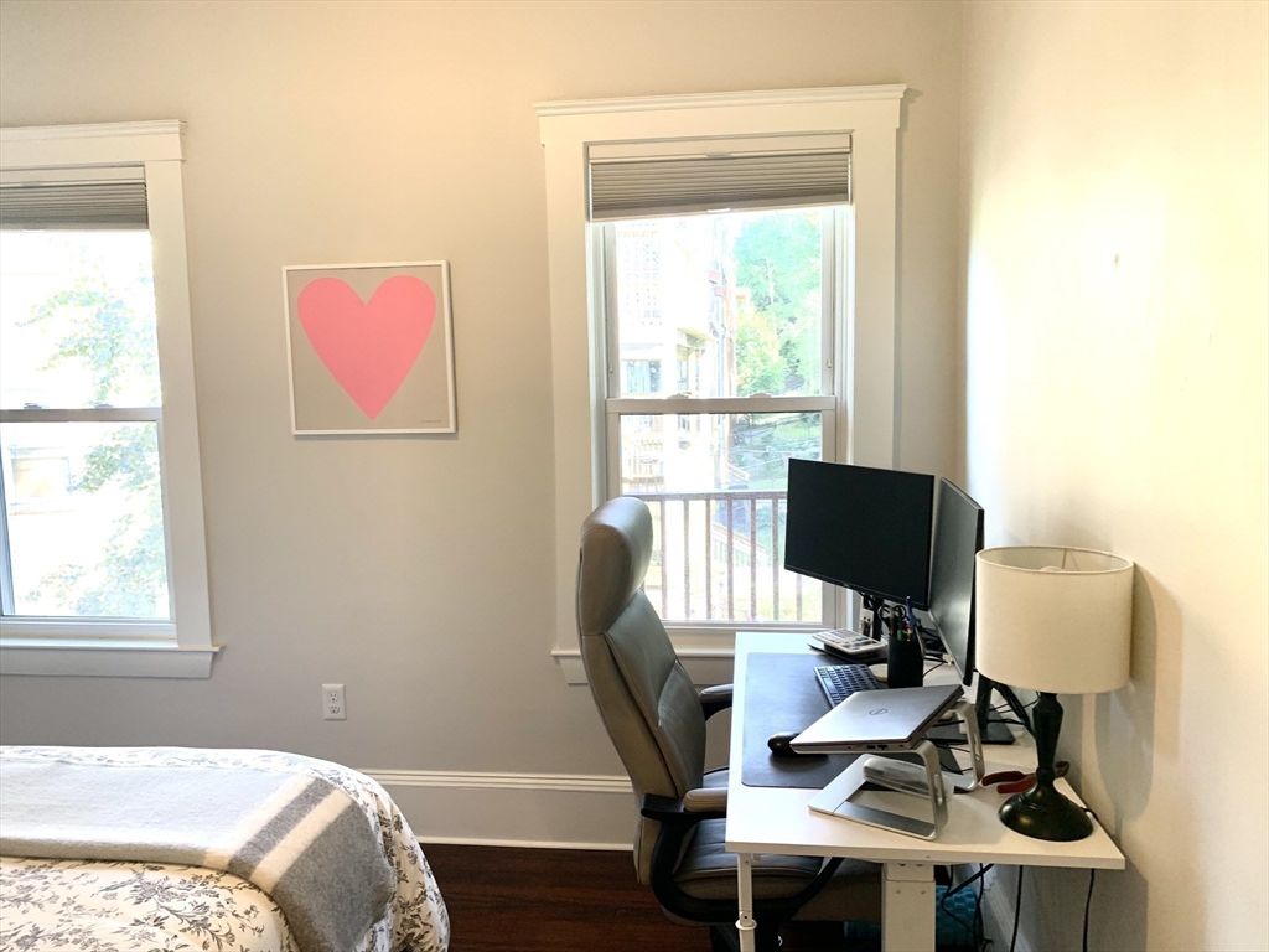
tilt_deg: -7.0
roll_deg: +1.4
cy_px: 476
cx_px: 634
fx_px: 953
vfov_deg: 53.1
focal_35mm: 26
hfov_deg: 67.3
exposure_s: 1/60
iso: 80
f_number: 1.8
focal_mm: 4.25
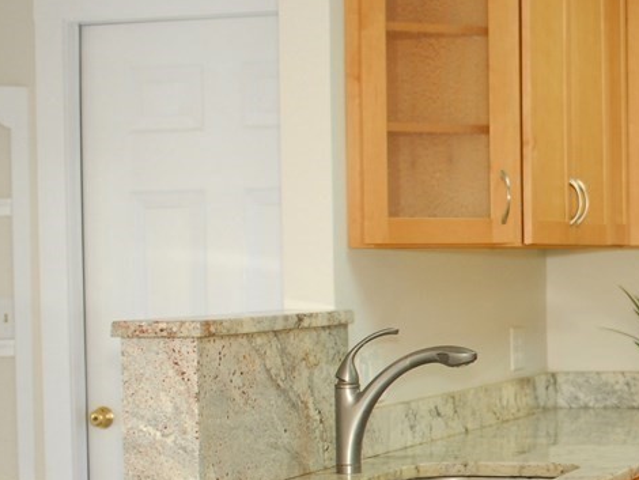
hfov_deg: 17.5
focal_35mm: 110
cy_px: 385
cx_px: 613
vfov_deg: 13.4
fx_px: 2032
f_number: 2.5
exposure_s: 1/60
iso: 640
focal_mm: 35
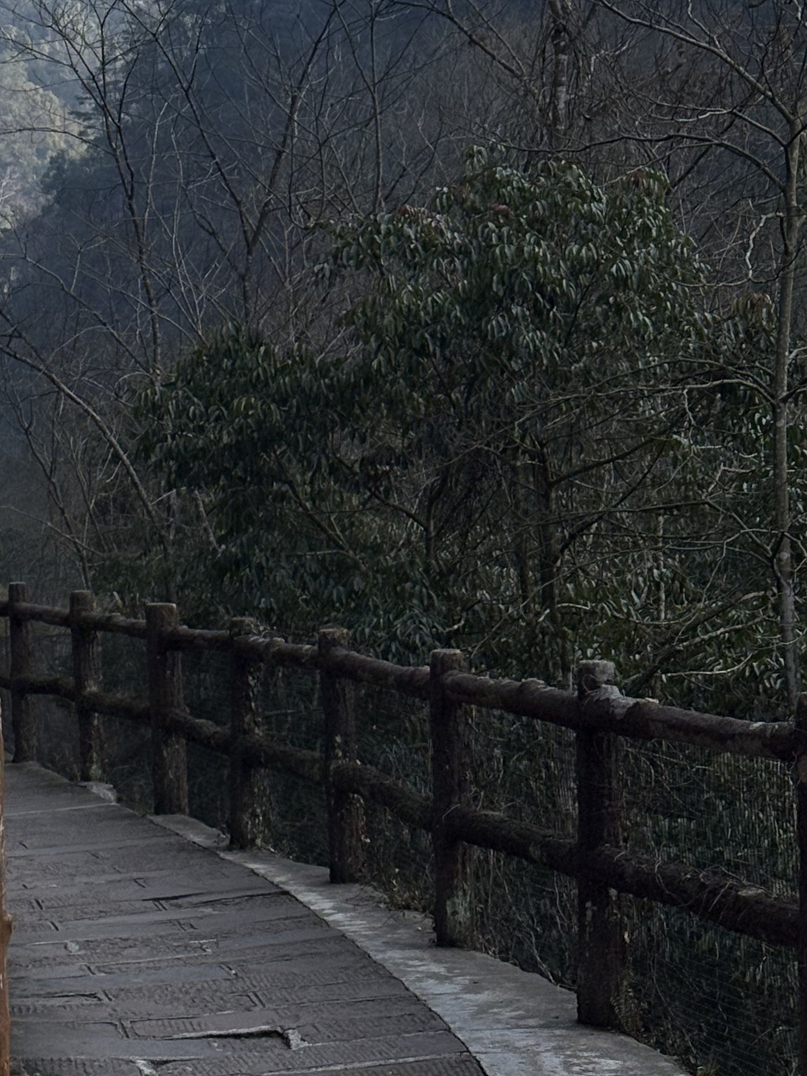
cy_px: 92
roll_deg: -0.1
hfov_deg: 13.1
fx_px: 3481
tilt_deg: +4.9
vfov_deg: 17.3
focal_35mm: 112
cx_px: 62
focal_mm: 5.96
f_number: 1.6
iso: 32
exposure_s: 1/2545
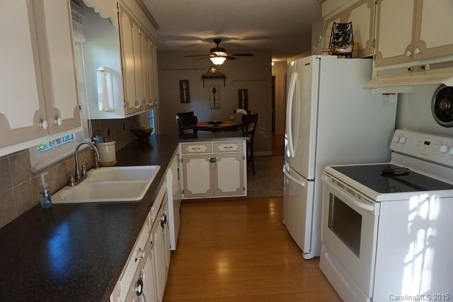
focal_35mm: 24
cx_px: 226
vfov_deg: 53.1
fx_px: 302
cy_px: 151
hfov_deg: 73.8
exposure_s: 1/160
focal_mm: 16
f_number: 4
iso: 640
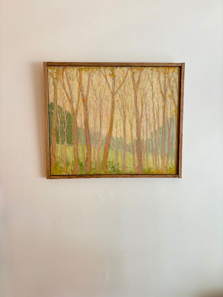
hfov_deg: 53.1
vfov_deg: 67.3
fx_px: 223
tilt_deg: -3.3
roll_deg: +0.1
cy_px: 148
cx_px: 112
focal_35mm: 26
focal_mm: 5.96
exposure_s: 1/50
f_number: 1.6
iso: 100
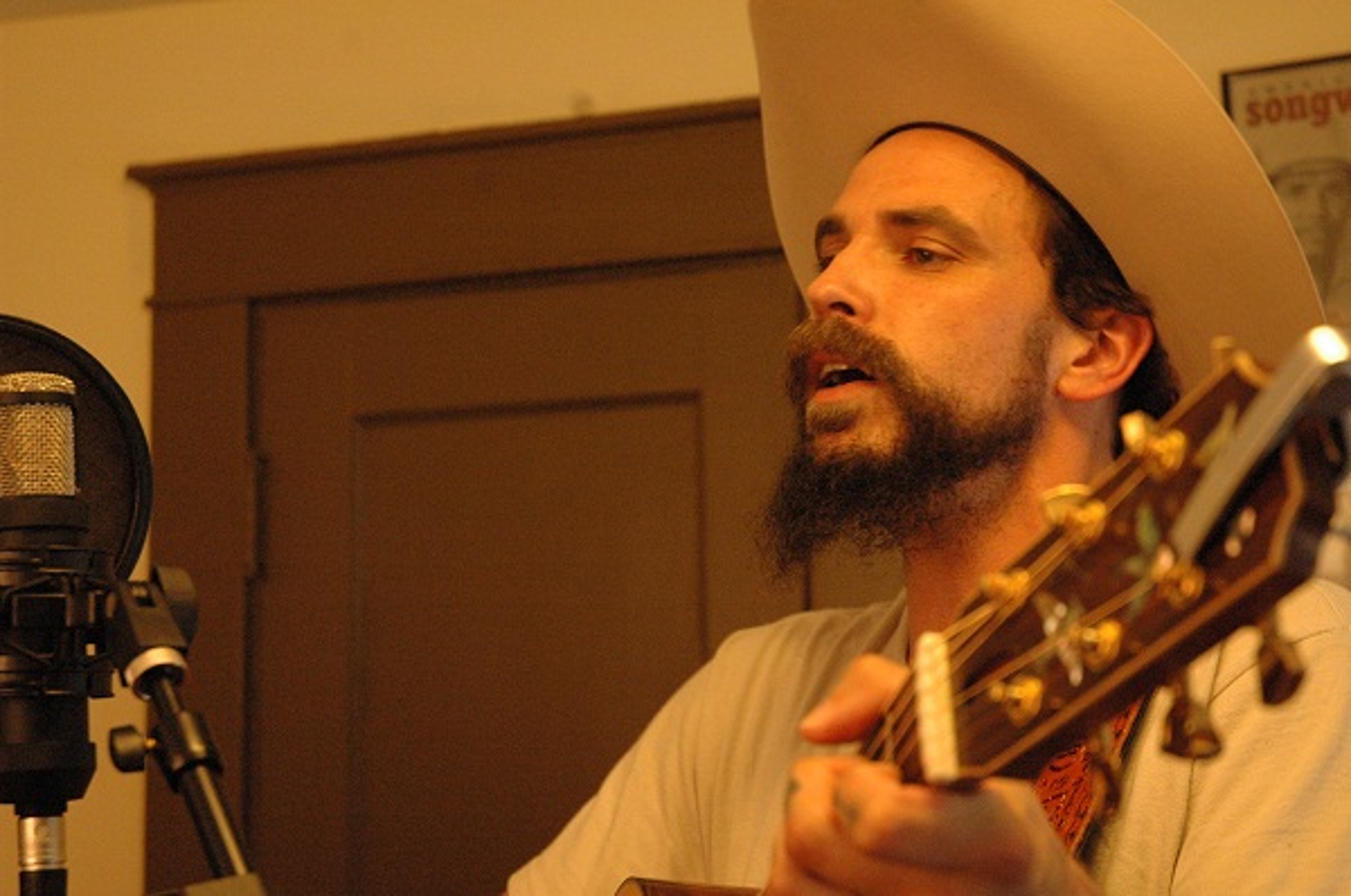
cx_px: 676
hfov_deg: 26.0
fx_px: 2922
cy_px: 448
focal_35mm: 78
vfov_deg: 17.4
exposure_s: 1/40
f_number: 4.5
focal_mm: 52
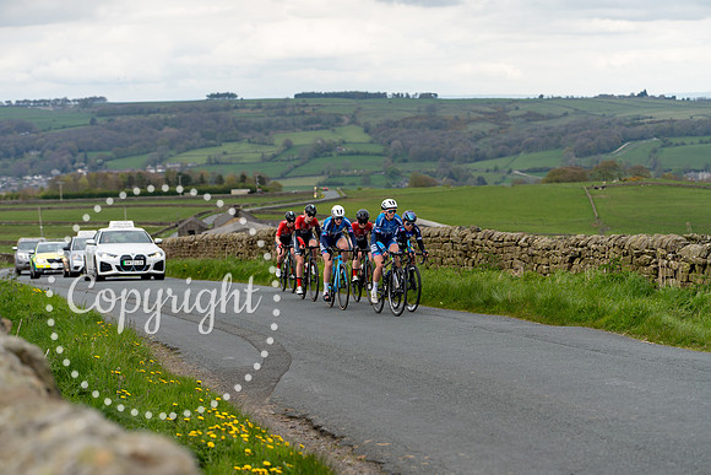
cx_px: 356
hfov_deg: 21.0
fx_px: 1916
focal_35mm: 97
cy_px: 238
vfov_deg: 14.1
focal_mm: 97
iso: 200
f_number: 3.5
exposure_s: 1/640
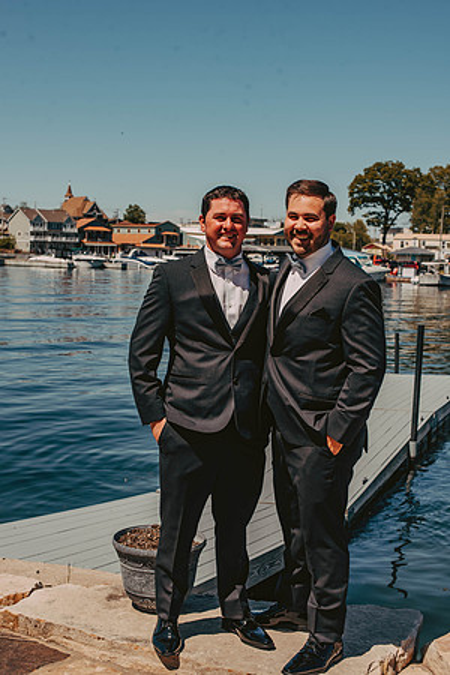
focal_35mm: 50
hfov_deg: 27.0
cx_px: 225
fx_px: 937
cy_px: 338
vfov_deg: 39.6
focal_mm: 50
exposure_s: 1/500
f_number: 6.3
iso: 125
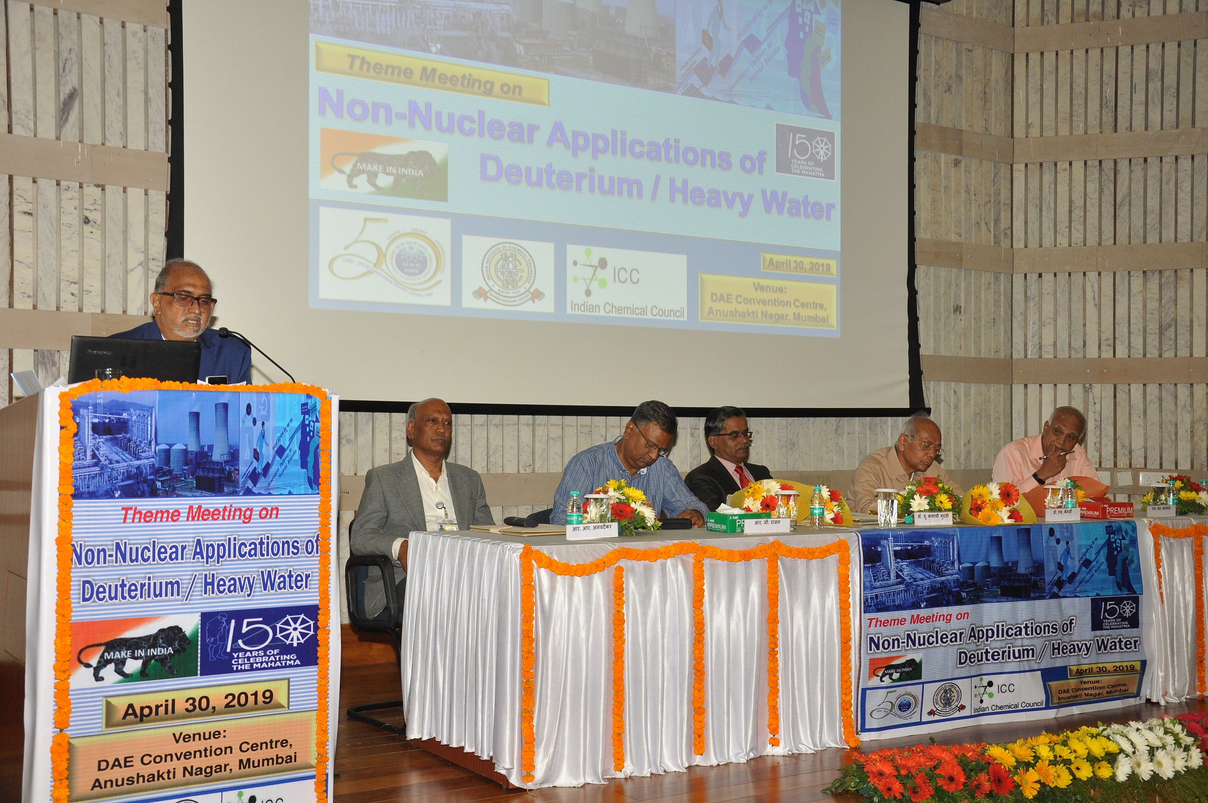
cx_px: 604
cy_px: 402
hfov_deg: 46.4
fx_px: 1408
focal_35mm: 42
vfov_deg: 31.8
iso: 1000
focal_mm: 28
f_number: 6.3
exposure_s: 1/125
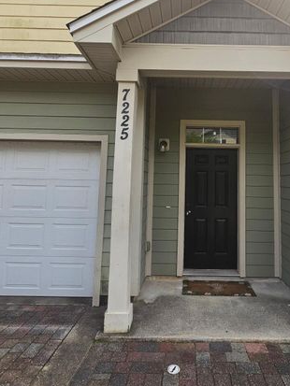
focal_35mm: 21
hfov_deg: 62.2
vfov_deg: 78.4
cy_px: 162
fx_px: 234
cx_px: 188
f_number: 2.2
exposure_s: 1/1307
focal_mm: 2.2
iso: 50
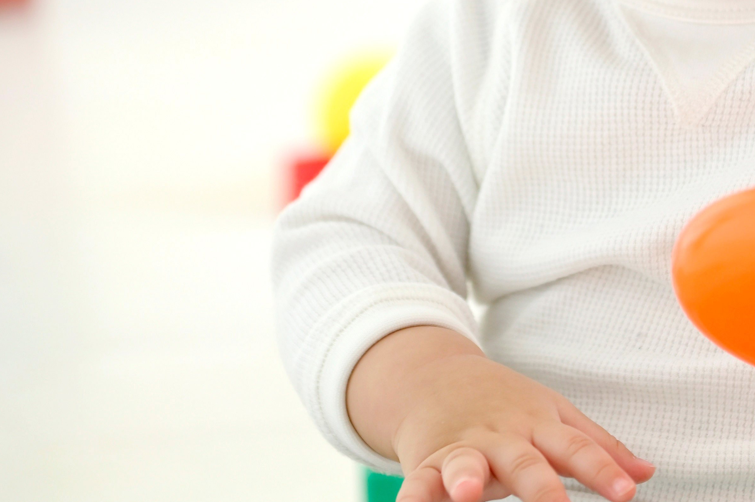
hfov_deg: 11.5
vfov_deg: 7.6
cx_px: 536
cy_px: -74
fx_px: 3730
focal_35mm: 178
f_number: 2.8
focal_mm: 70
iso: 400
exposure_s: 1/250
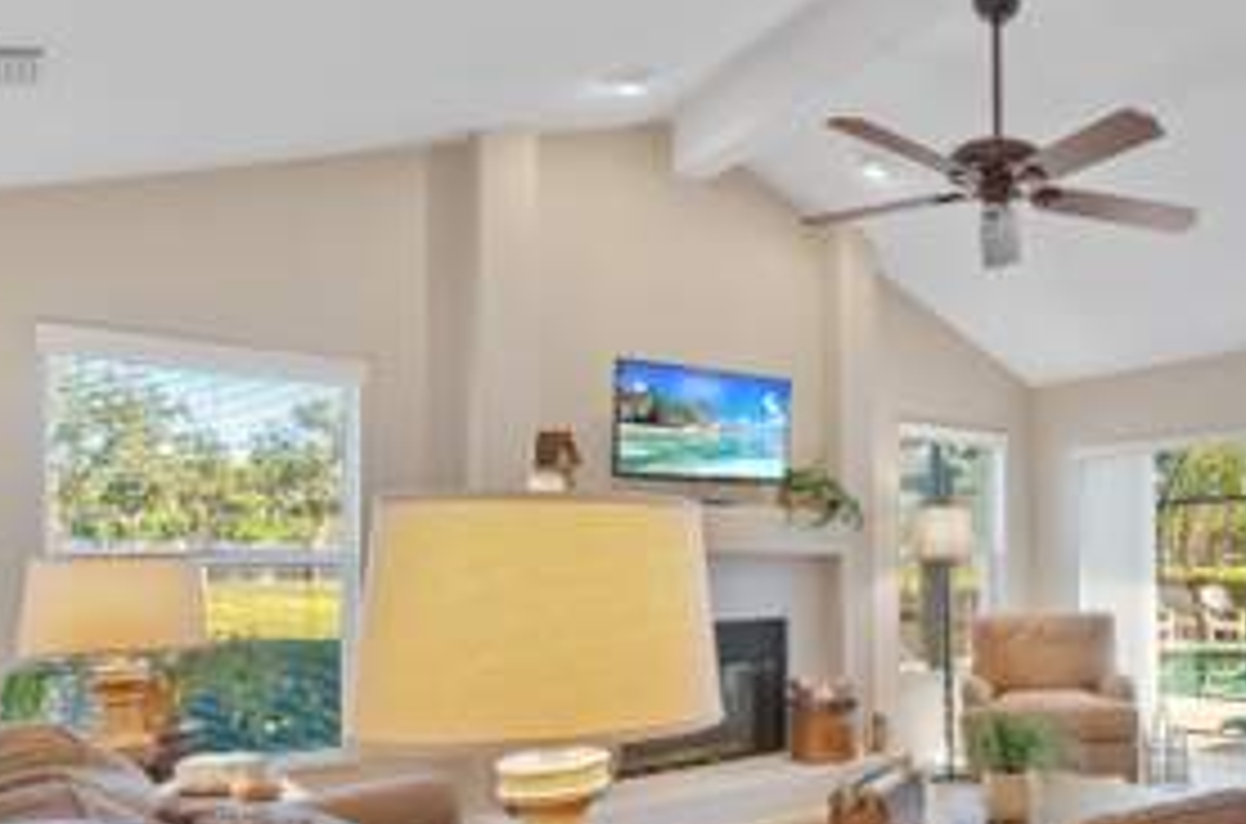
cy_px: 563
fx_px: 897
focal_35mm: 26
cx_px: 1008
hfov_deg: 63.2
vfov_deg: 48.3
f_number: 8
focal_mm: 10
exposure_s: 1/2
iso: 200
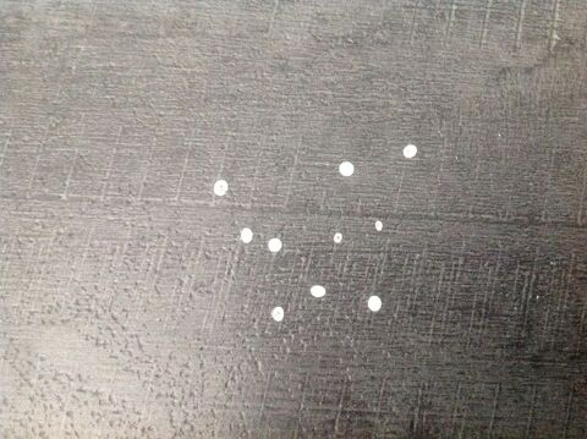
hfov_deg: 52.7
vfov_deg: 40.6
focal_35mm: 35
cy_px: 220
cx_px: 294
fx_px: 593
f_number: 2.4
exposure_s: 1/15
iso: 800
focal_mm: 4.28
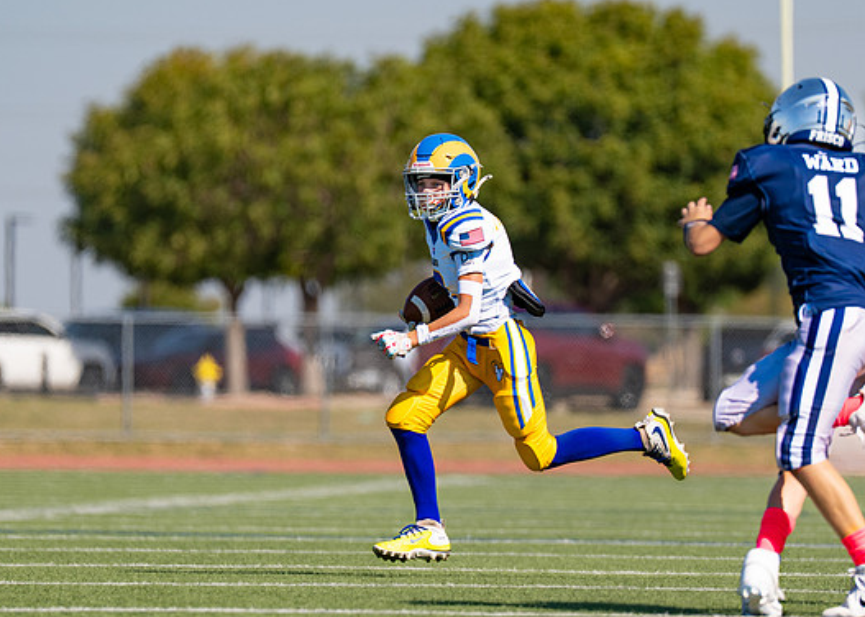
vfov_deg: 3.3
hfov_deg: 4.6
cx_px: 479
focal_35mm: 437
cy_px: 329
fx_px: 10732
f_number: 2.8
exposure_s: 1/2500
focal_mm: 200
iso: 100
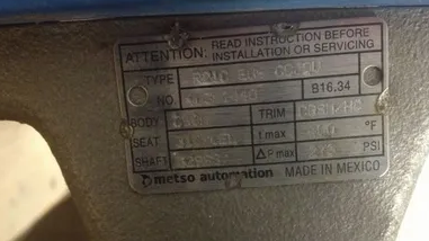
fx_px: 455
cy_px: 154
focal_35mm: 40
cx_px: 211
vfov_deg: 29.5
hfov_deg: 50.5
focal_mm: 4.28
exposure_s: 1/15
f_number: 2.4
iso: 640
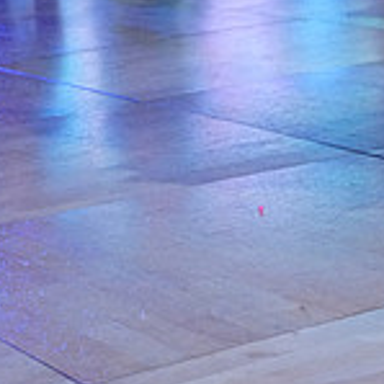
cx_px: 483
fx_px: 1832
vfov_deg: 11.3
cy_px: -263
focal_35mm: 146
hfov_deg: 11.7
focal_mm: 44
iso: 2500
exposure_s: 1/400
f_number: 4
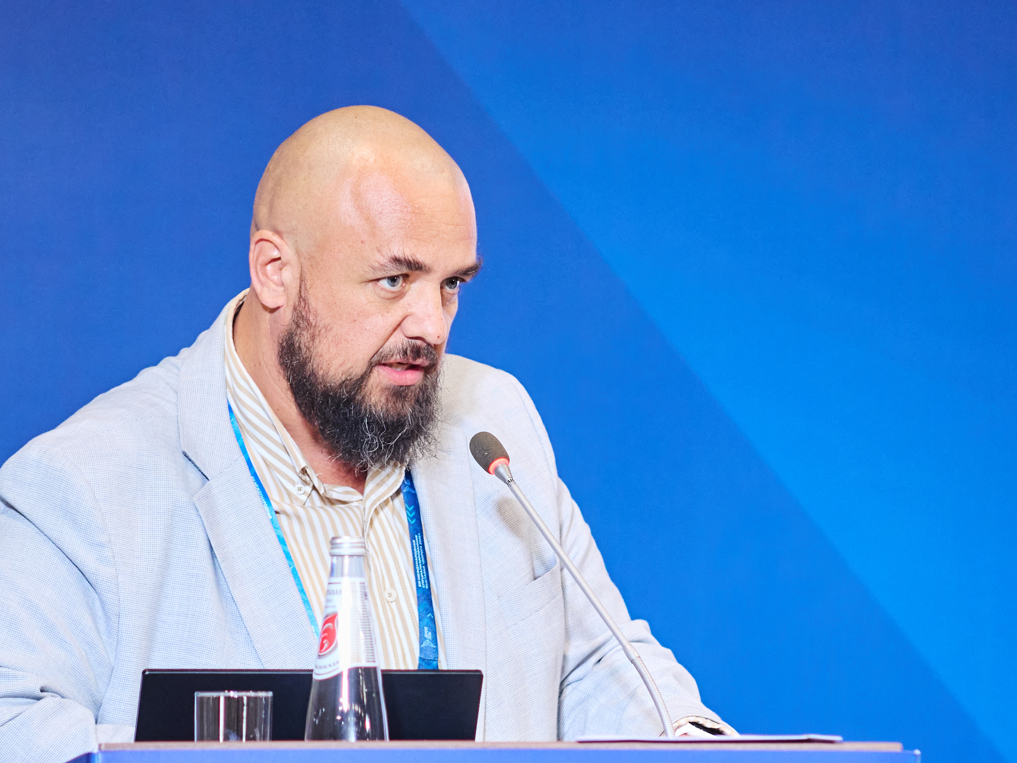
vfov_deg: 5.2
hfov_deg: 7.0
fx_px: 8373
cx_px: 507
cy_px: 410
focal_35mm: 285
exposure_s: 1/250
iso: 3200
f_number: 4
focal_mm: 150
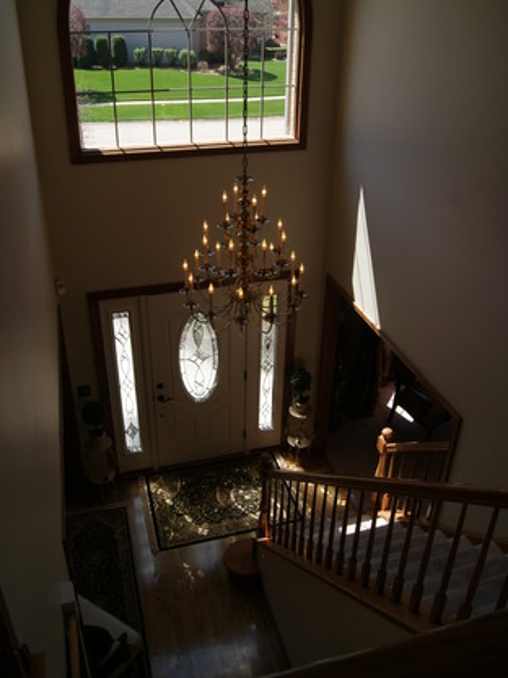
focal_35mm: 30
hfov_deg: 46.8
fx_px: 587
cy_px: 292
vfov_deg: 59.7
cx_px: 255
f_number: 9
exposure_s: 1/80
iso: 100
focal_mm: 18
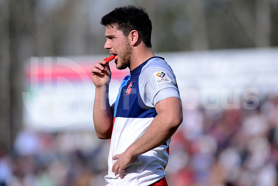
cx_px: 139
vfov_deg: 3.3
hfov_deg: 4.9
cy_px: 93
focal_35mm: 420
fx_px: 3244
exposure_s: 1/2500
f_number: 4
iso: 400
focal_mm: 420
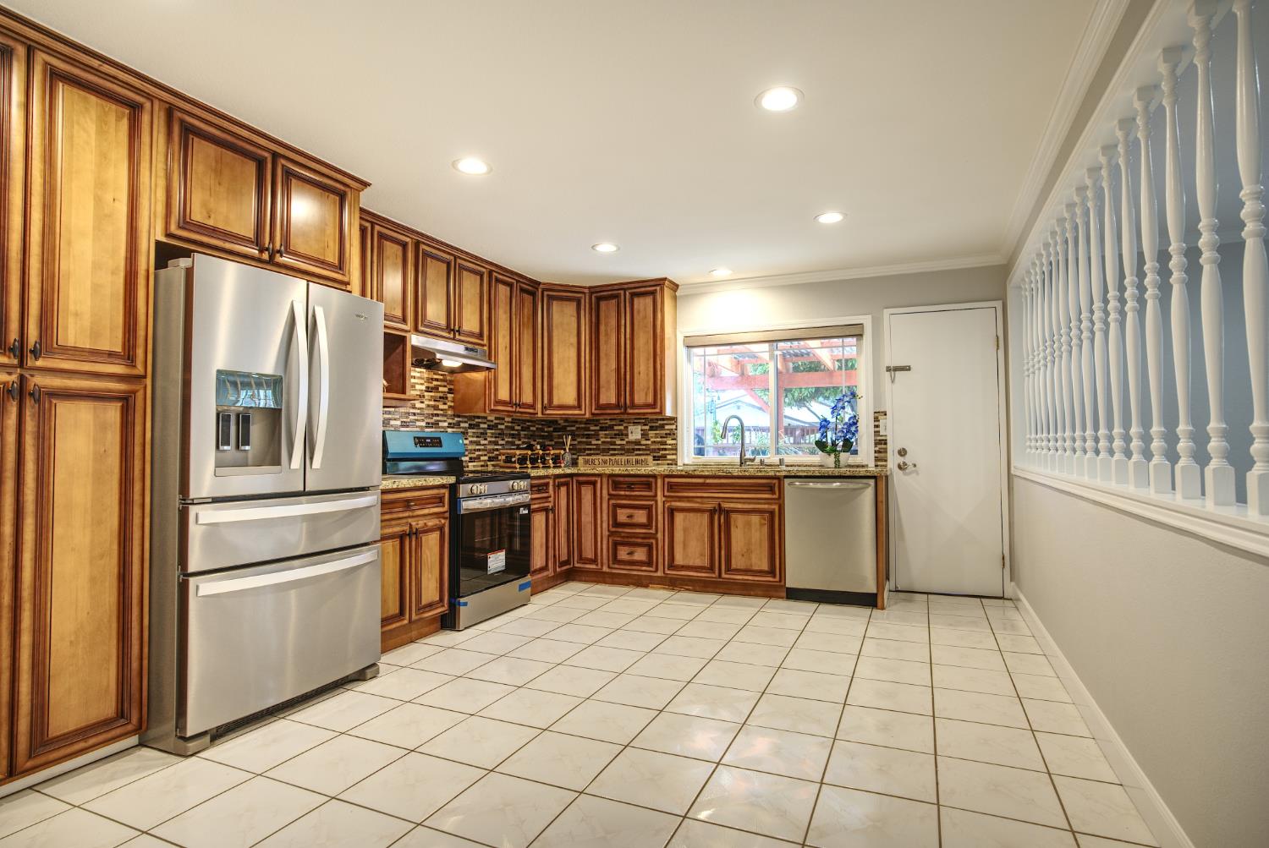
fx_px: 635
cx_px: 634
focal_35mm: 18
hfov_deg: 90.0
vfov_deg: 67.5
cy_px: 424
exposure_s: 1/25
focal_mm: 18
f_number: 5.6
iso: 320
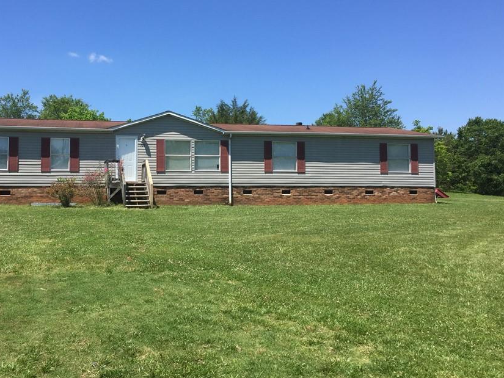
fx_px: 524
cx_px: 193
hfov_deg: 50.9
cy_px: 166
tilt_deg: +2.9
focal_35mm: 36
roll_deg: -0.7
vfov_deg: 39.6
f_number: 2.2
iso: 32
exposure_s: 1/1464
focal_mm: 4.15
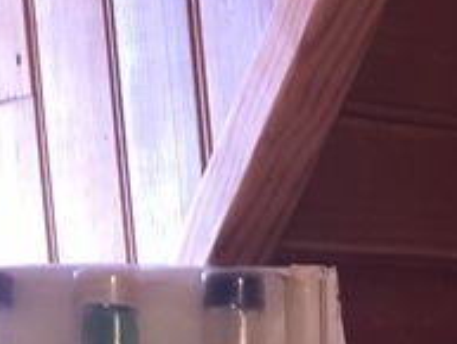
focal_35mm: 150
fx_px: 1982
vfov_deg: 9.2
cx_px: 1125
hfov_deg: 11.0
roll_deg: +0.2
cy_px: 726
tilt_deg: -8.5
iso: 40
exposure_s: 1/33
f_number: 2.2
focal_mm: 4.15
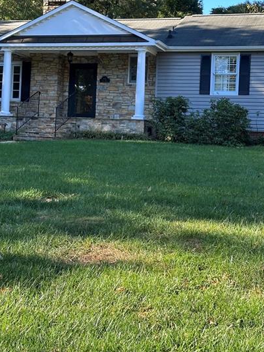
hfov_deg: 21.3
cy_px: 133
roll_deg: -2.5
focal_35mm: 69
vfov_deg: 28.1
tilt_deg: +3.4
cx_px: 136
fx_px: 701
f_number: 1.78
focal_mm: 6.86
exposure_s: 1/521
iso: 64
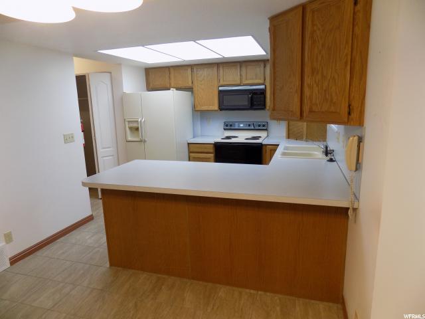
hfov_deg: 73.9
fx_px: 282
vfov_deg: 58.9
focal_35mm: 23
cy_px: 160
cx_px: 212
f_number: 3.1
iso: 160
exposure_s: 1/30
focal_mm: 4
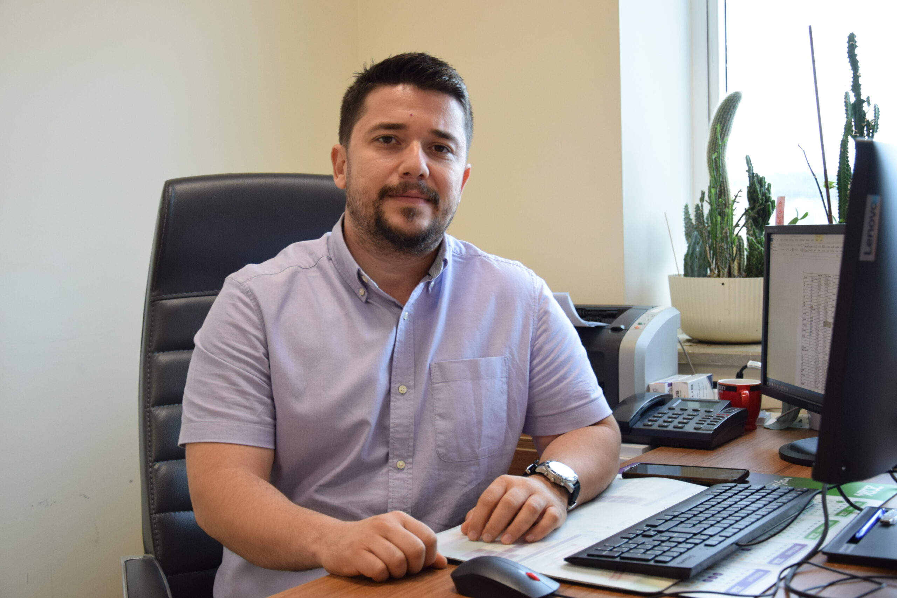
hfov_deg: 41.1
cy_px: 299
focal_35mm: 48
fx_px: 1196
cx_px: 448
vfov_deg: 28.1
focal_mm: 32
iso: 1250
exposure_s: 1/100
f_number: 4.5
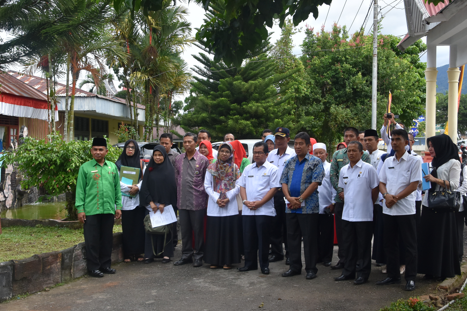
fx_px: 670
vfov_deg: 26.1
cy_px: 157
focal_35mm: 52
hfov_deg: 38.3
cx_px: 268
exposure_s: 1/500
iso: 640
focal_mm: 25
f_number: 8
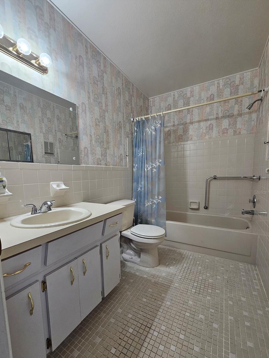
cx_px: 132
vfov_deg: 101.9
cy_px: 192
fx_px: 145
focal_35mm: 14
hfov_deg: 85.7
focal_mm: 2.2
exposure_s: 1/60
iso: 160
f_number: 2.2
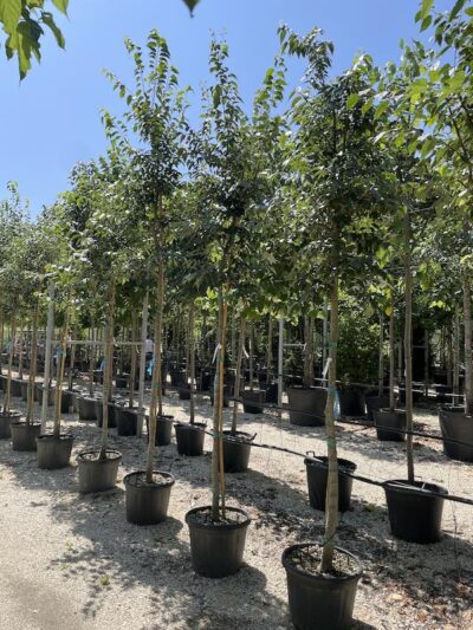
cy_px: 315
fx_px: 474
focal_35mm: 26
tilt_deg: +4.7
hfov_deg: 53.1
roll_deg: -1.9
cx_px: 236
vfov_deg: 67.3
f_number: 1.6
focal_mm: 4.2
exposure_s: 1/1770
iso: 32
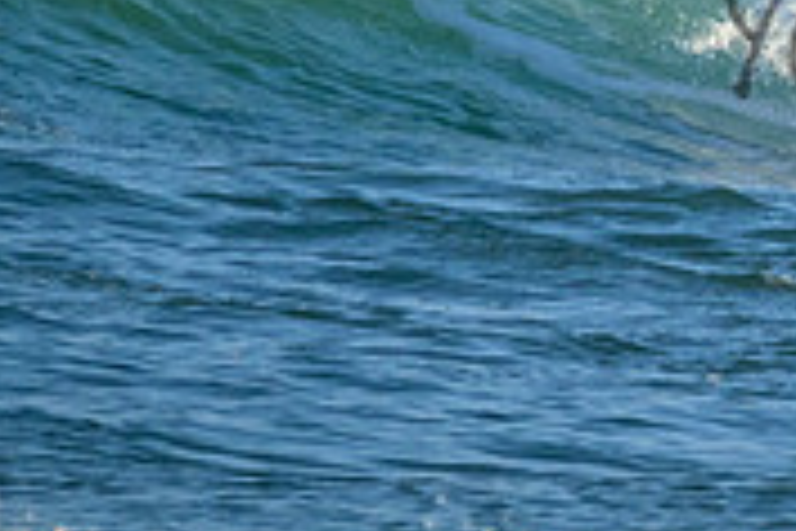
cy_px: -11
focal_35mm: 2697
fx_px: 59629
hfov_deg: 0.8
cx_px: 1178
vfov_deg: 0.5
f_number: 11
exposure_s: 1/2000
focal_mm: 800
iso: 2800
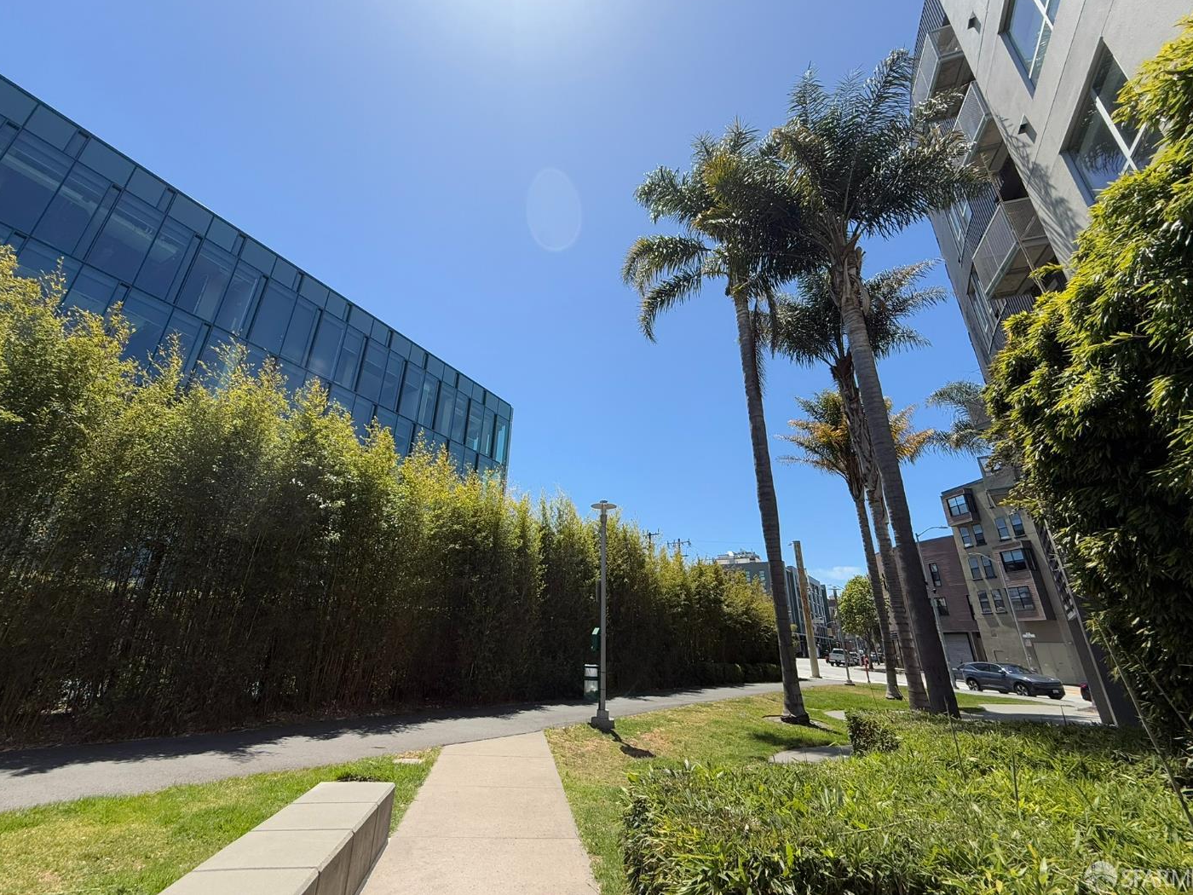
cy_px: 417
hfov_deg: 98.1
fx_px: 517
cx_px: 580
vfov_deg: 81.6
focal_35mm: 15
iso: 50
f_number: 2.2
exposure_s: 1/1848
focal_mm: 2.22
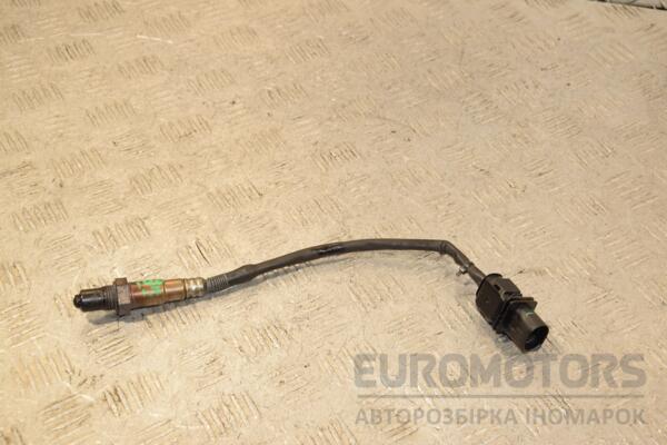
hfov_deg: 33.4
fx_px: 1112
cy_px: 222
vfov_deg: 22.6
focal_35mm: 60
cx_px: 334
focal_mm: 40
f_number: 6.3
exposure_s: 1/200
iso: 800
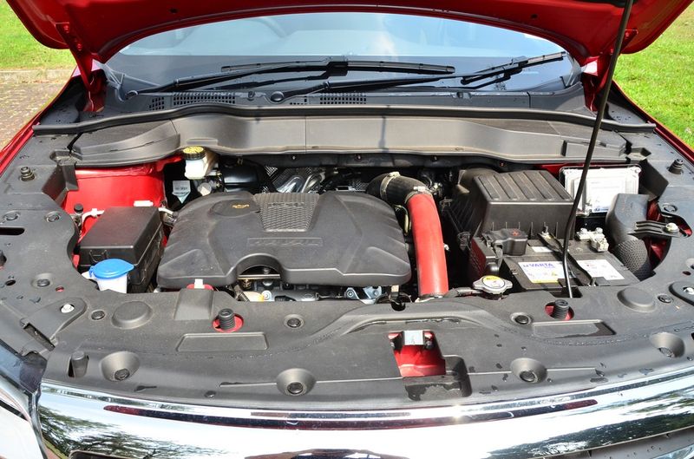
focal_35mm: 27
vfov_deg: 47.7
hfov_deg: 67.5
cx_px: 347
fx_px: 519
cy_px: 230
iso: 800
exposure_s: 1/320
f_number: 9
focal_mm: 18
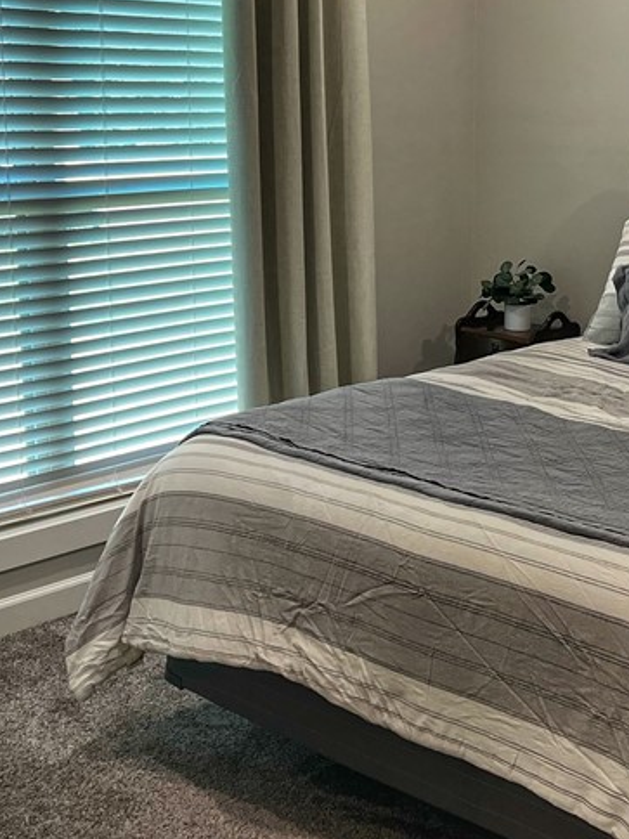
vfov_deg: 34.7
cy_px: 312
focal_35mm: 55
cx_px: 487
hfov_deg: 26.2
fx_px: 1333
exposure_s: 1/120
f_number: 1.5
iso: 125
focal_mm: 5.7
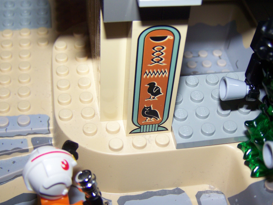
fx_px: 450
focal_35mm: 57
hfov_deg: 33.6
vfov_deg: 25.6
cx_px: 175
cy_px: 120
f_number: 2.8
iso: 16448
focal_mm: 6.3
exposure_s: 1/60
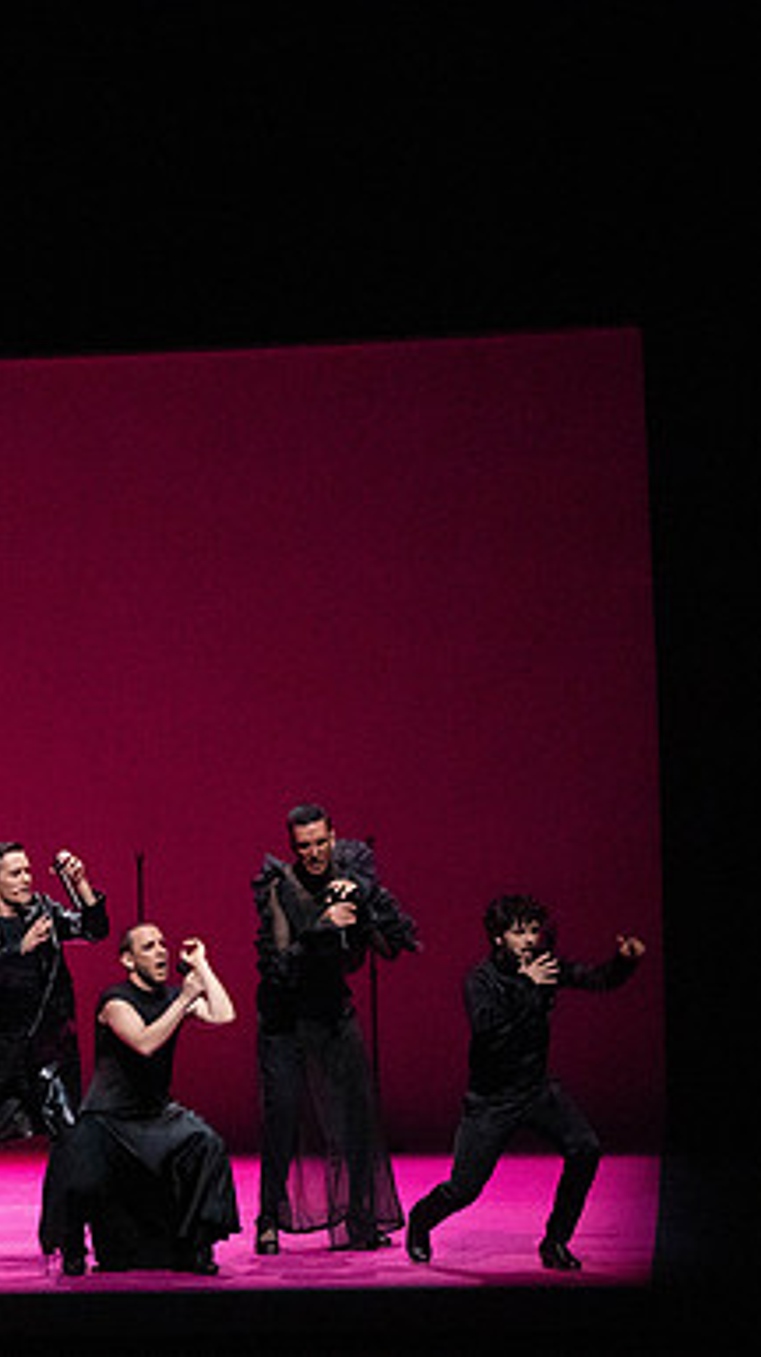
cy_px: 678
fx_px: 8627
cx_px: 116
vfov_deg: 9.0
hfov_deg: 5.0
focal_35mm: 240
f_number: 9
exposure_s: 1/400
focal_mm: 152
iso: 25600
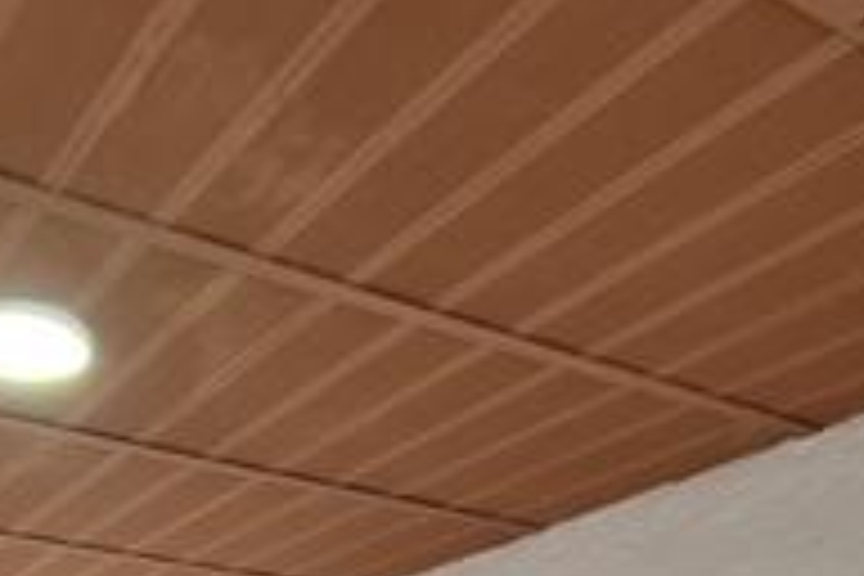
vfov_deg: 22.0
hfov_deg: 40.6
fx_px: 1080
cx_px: 104
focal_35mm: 45
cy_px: 963
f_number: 2.2
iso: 80
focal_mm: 1.74
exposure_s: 1/40
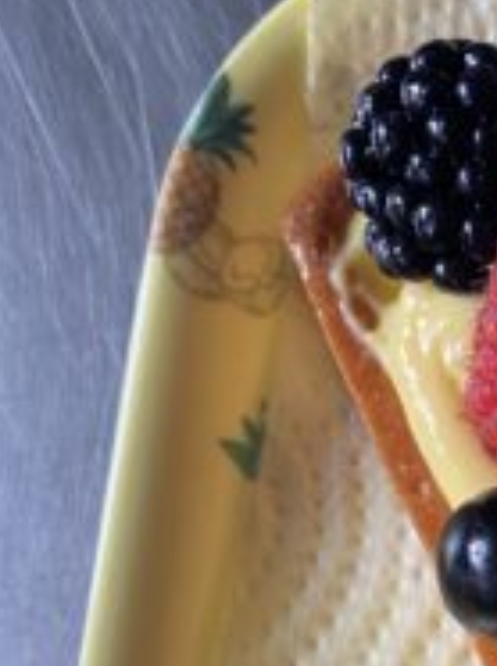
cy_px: 358
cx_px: 588
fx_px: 1343
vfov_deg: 27.8
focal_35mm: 70
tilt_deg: -78.2
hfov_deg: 19.8
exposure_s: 1/60
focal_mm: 4.25
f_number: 1.8
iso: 160
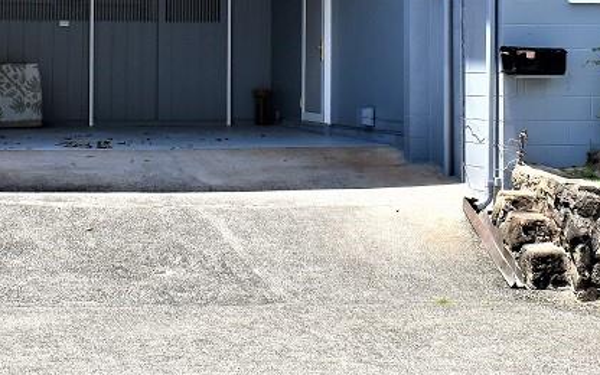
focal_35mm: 97
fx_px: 1586
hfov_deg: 21.4
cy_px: -127
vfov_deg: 13.0
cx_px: 332
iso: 200
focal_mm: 22
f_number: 9
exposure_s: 1/320
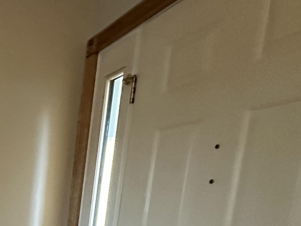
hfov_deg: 28.1
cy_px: 248
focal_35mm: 44
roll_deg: -2.4
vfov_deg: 29.6
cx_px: -153
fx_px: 383
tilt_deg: -8.5
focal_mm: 2.22
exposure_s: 1/60
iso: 1000
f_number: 2.2
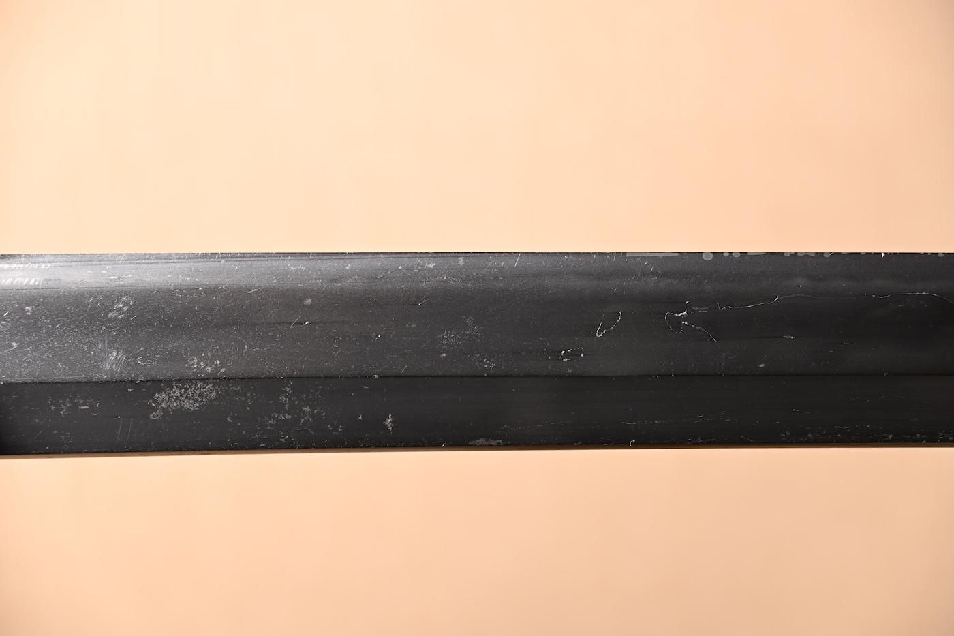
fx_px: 2782
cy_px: 318
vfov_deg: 13.0
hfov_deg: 19.5
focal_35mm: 105
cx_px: 477
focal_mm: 70
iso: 100
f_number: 5.3
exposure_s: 1/2
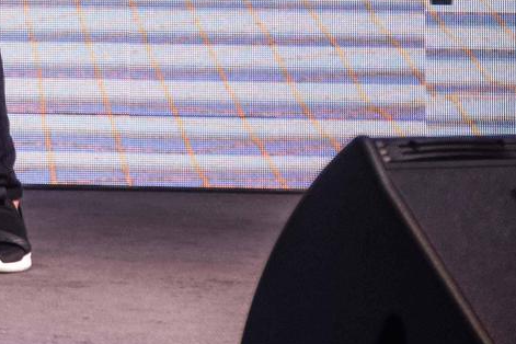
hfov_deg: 8.8
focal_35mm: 221
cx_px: -493
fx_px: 3167
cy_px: -235
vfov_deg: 6.1
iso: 640
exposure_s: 1/500
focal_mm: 52
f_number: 2.8
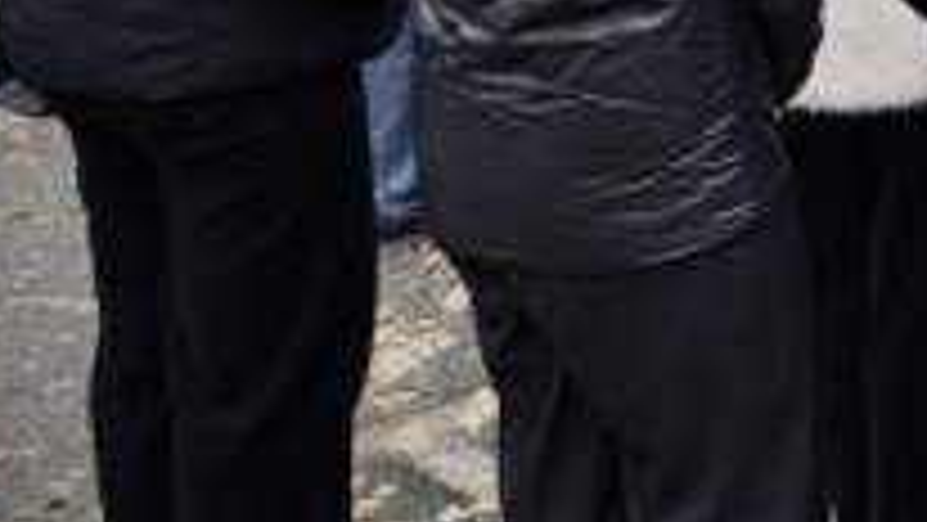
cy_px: -400
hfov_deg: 15.0
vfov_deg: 9.2
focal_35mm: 126
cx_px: 1629
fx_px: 3098
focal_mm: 22
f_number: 4
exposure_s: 1/60
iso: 100
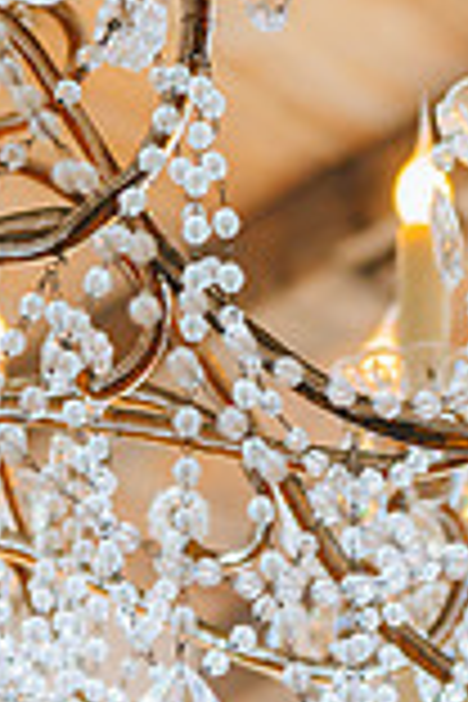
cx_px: 407
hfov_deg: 6.8
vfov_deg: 10.2
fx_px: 3939
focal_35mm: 202
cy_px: 576
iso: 640
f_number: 5
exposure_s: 1/125
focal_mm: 70
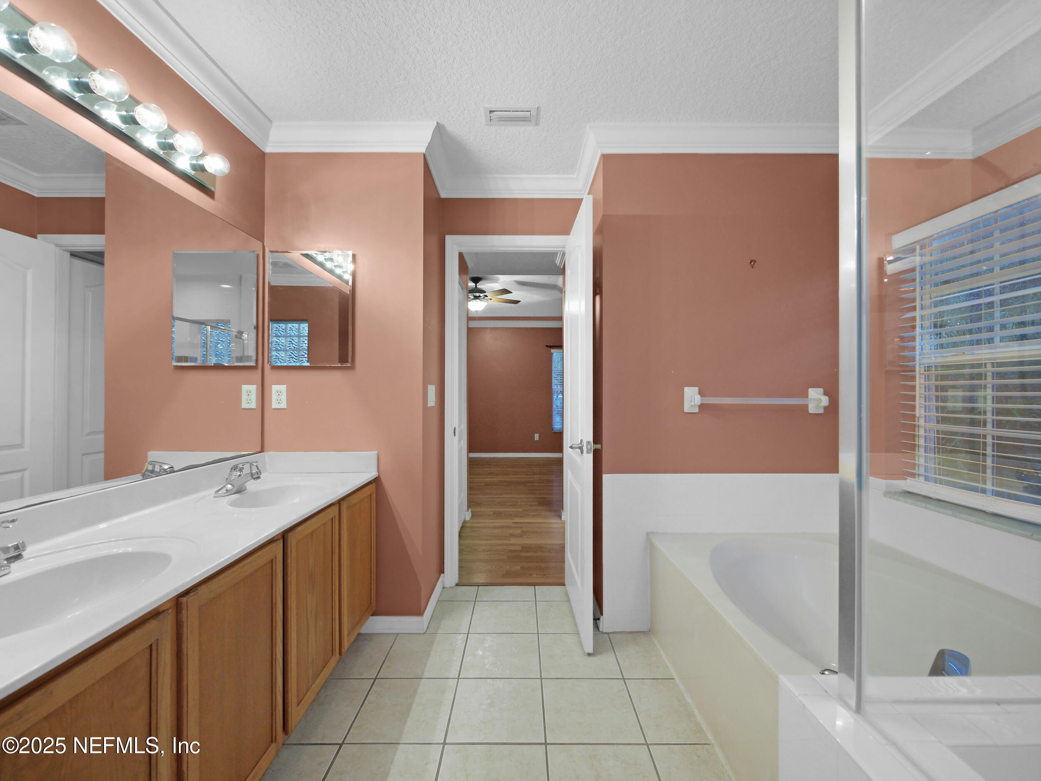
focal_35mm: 14
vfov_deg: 85.7
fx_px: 421
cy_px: 390
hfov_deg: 102.1
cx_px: 520
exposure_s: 1/160
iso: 400
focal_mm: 7
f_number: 4
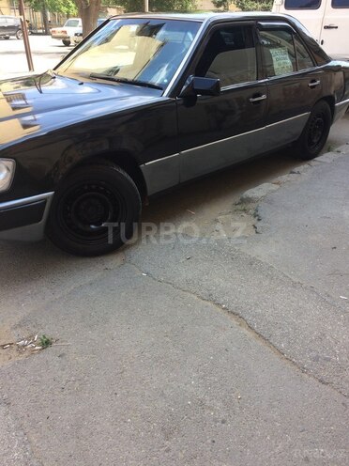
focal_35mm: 29
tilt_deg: -33.1
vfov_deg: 61.7
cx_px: 174
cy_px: 233
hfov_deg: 48.2
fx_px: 390
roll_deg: -0.9
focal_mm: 4.15
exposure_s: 1/370
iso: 32
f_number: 2.2
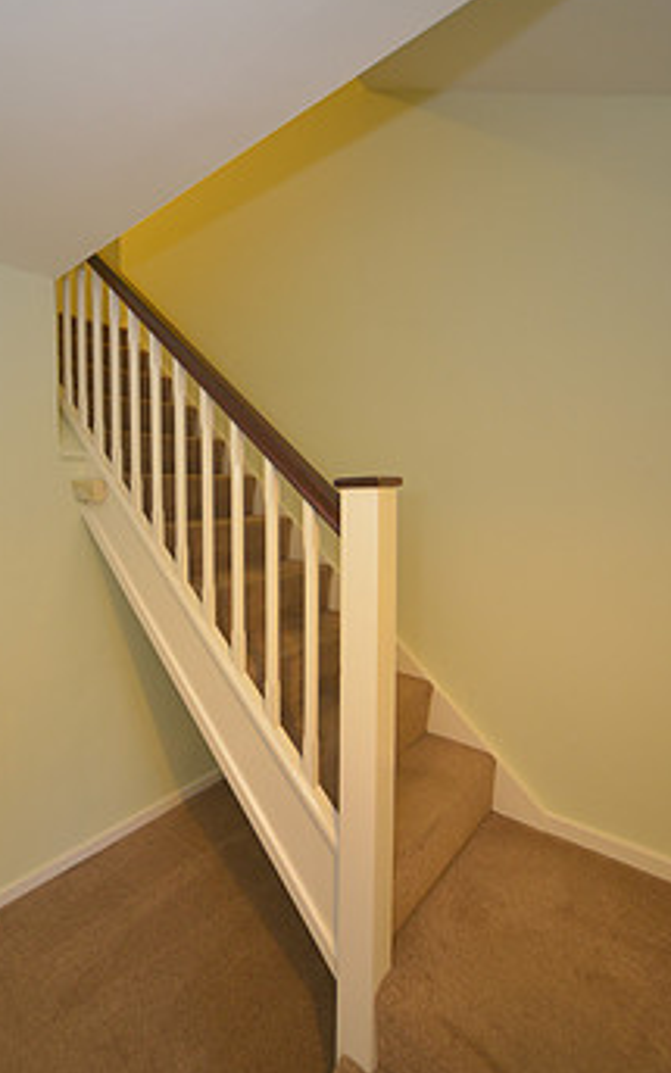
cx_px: 222
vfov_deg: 97.7
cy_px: 508
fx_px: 468
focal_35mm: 16
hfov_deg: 69.2
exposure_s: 1/30
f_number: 5.6
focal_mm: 12
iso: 1100
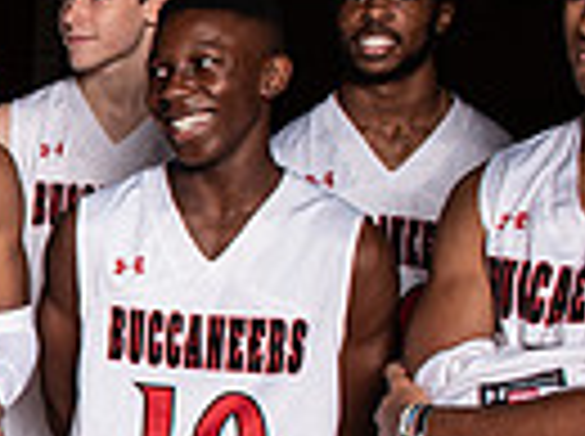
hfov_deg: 15.7
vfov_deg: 14.3
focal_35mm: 103
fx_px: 1737
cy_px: 303
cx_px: -526
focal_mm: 24
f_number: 14
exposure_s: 1/200
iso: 320
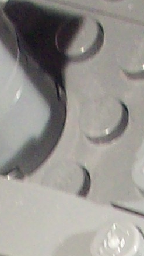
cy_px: 656
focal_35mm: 280
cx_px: 72
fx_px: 1904
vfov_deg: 7.2
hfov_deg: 4.3
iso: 80
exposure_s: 1/74.9
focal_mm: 6.2
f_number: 2.8
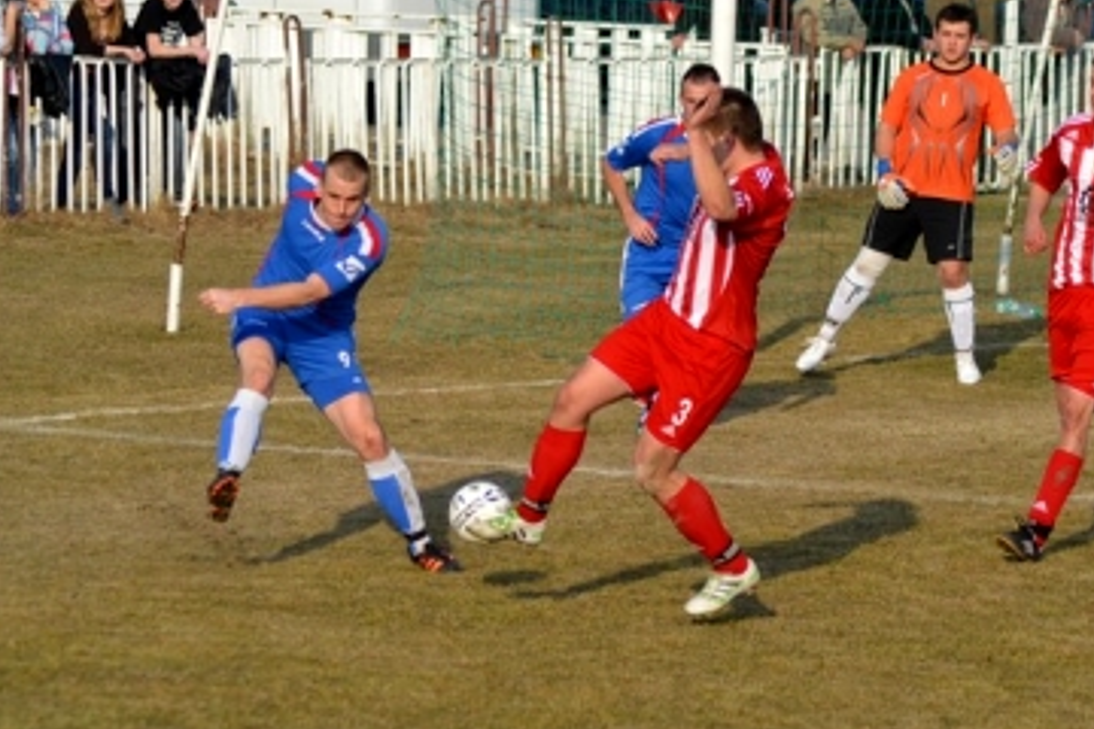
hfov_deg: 7.1
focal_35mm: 292
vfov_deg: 4.7
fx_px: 8873
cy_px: 377
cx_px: 556
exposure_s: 1/1600
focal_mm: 140
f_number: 6.3
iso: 400
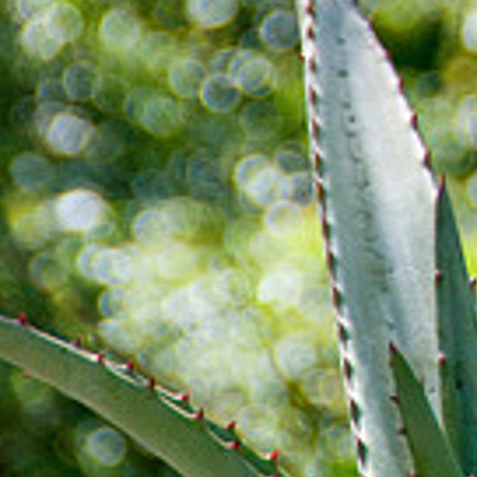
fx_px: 12706
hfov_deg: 2.1
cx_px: 1007
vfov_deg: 2.1
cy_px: -156
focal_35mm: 815
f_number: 6.3
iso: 560
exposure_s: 1/1000
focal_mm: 150
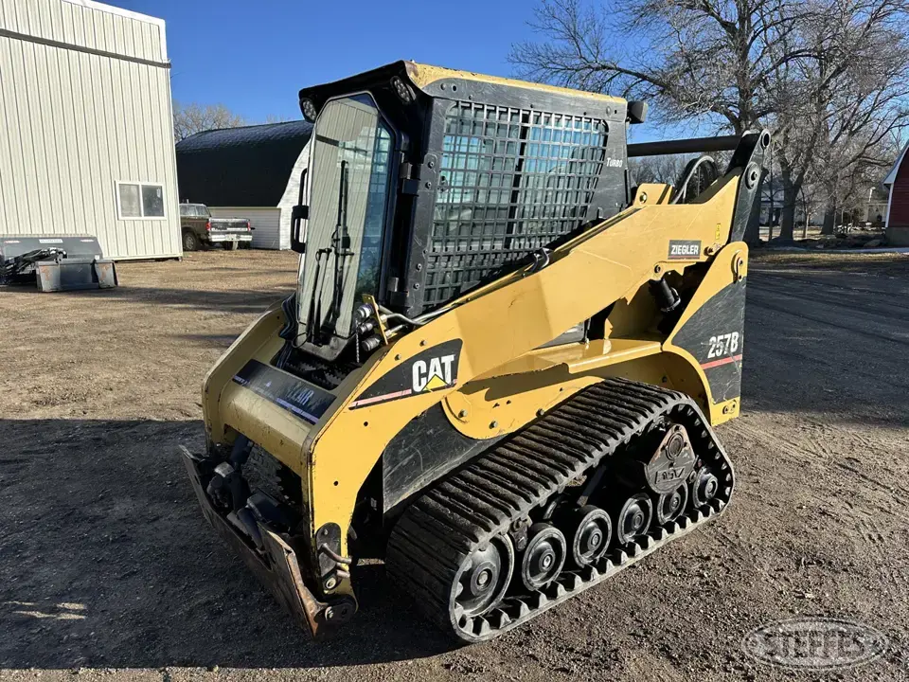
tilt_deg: -11.9
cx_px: 454
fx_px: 630
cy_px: 341
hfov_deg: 71.6
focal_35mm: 24
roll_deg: +0.2
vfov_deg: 56.8
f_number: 1.78
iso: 80
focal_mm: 6.86
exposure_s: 1/2809
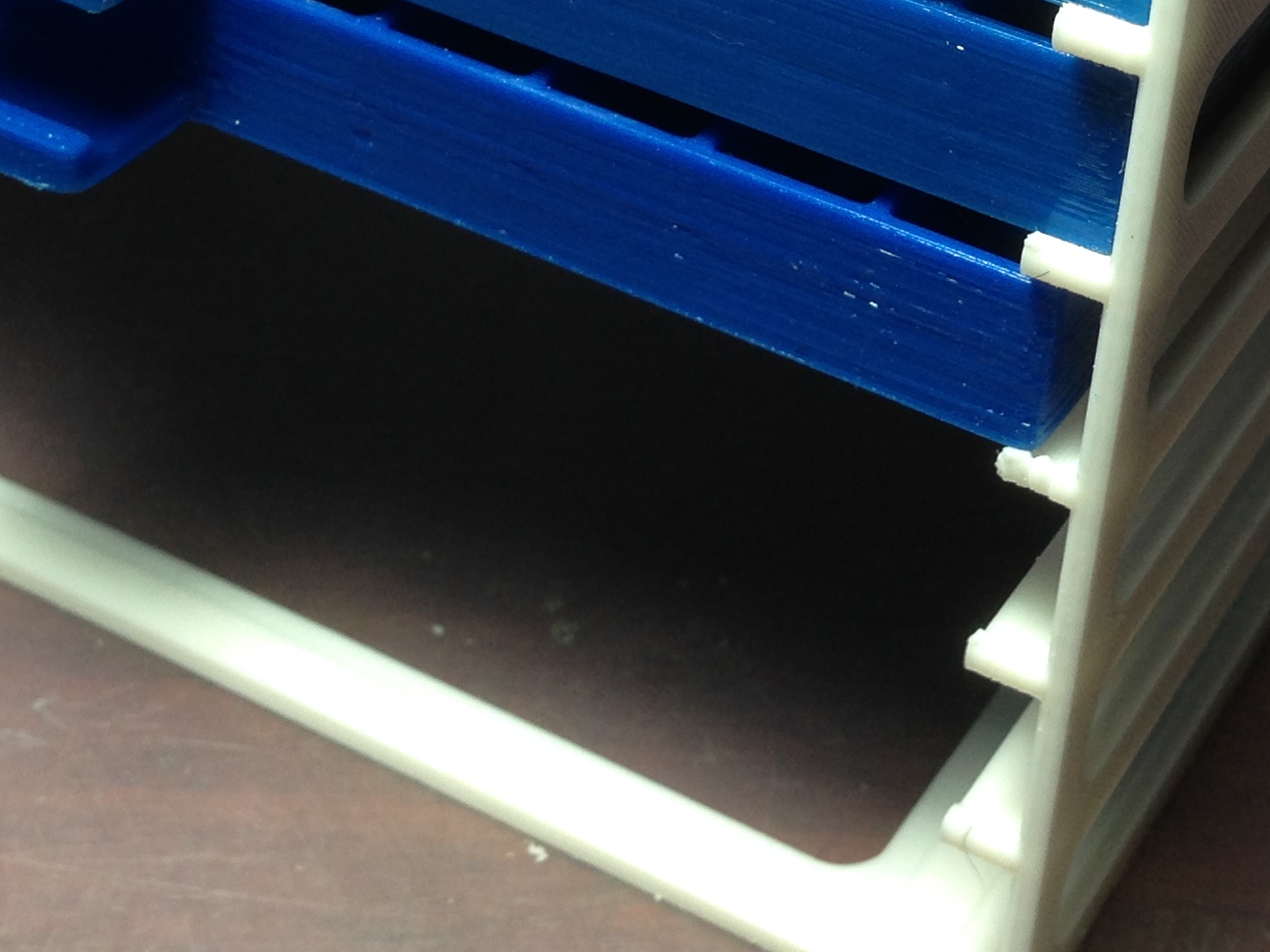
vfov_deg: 17.8
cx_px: 777
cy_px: 49
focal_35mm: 81
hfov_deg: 24.1
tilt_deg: -31.3
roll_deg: -3.4
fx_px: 2971
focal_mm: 4.12
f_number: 2.4
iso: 50
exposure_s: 1/30
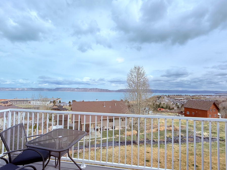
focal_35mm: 16
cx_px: 114
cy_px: 89
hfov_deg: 94.5
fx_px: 105
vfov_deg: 78.1
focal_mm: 2.22
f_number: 2.2
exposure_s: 1/2976
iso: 50
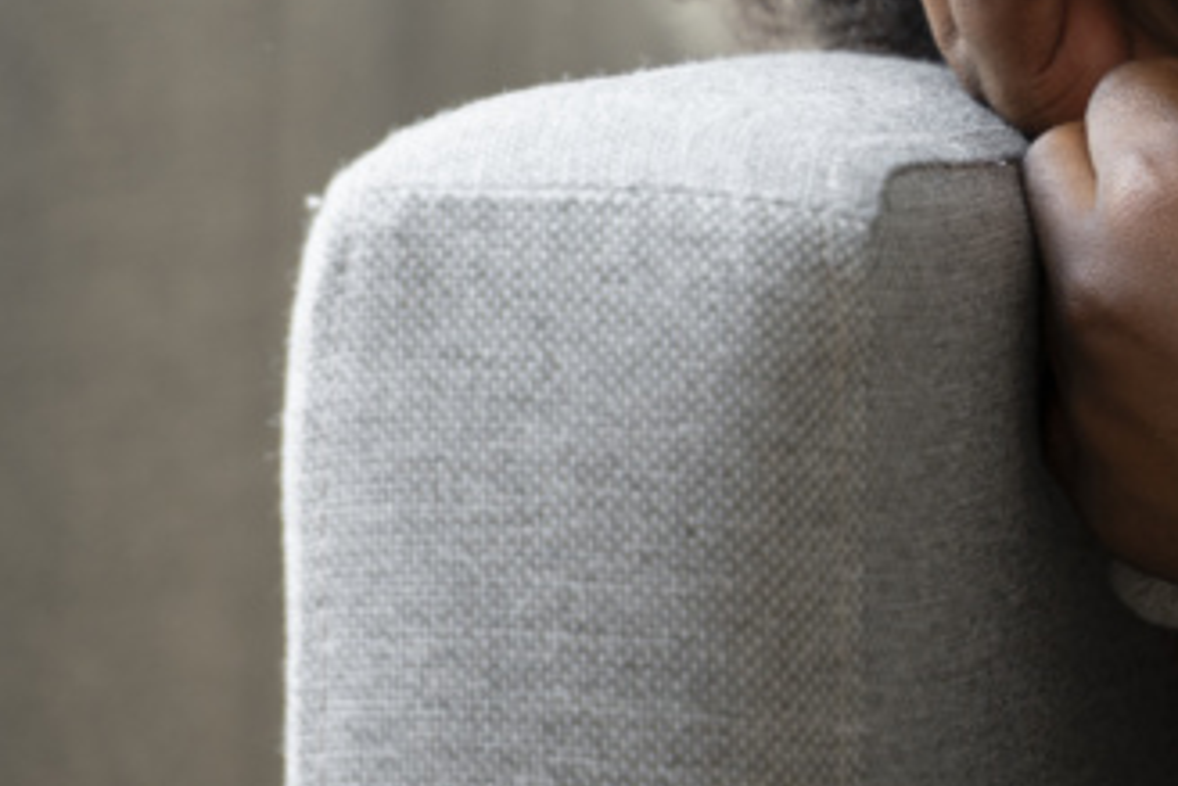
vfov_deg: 5.8
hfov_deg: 8.6
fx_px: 7660
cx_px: 1717
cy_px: -178
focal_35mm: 234
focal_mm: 75
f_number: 3.5
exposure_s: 1/125
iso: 400
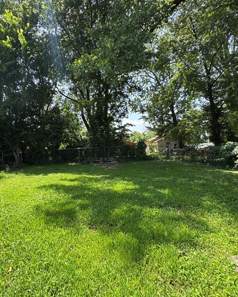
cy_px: 149
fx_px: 167
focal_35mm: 19
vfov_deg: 83.3
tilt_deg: +0.2
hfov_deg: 70.1
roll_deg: +2.6
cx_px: 95
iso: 40
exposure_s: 1/320
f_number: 2.2
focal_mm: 2.22
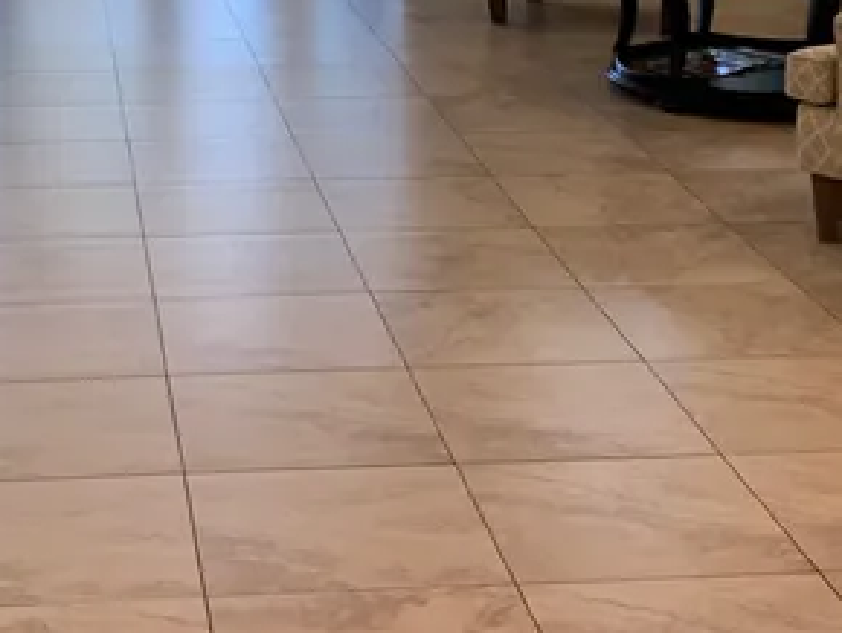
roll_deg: -0.4
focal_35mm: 86
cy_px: -107
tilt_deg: -6.9
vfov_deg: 16.5
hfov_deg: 22.5
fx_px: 2094
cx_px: 215
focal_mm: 4.2
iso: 80
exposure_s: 1/60
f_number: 1.8
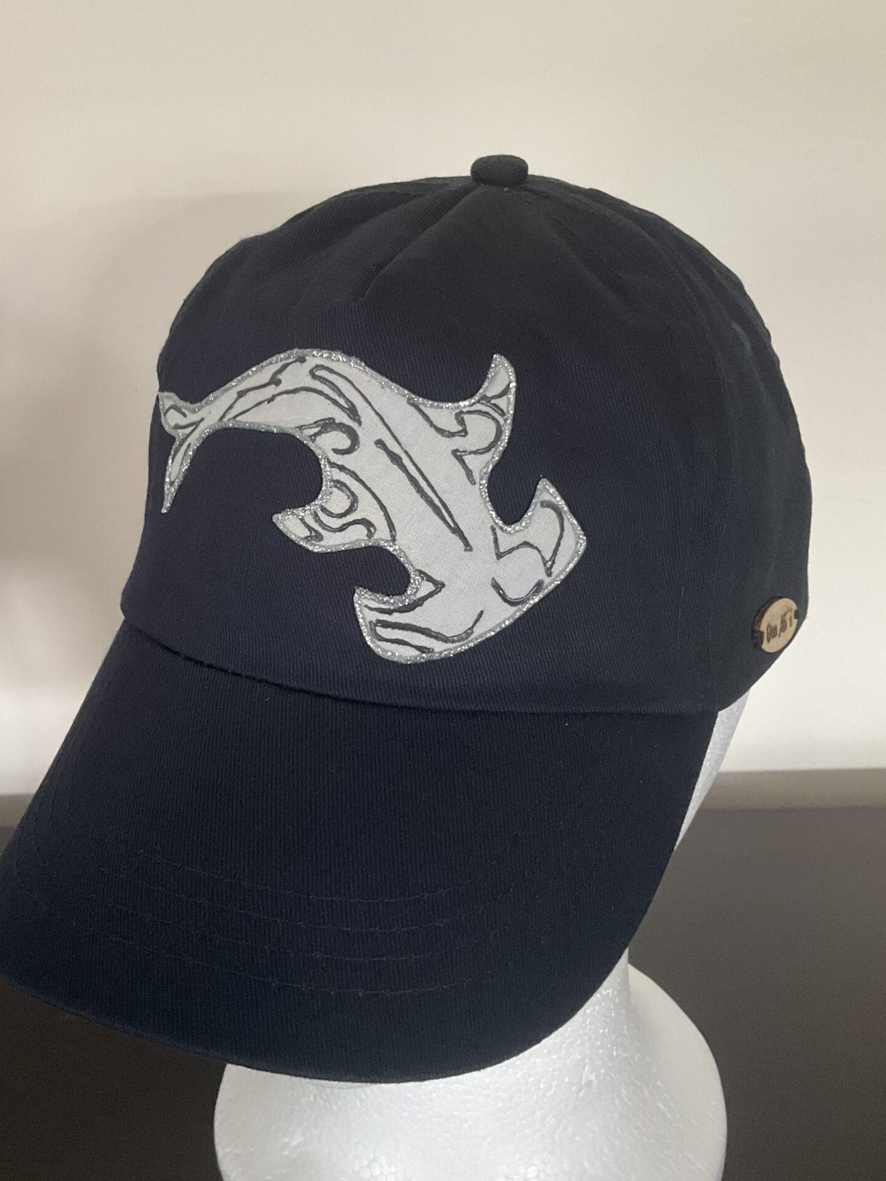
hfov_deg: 36.8
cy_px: 626
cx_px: 385
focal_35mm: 39
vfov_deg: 47.8
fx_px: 1331
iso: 160
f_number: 1.8
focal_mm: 3
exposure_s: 1/60
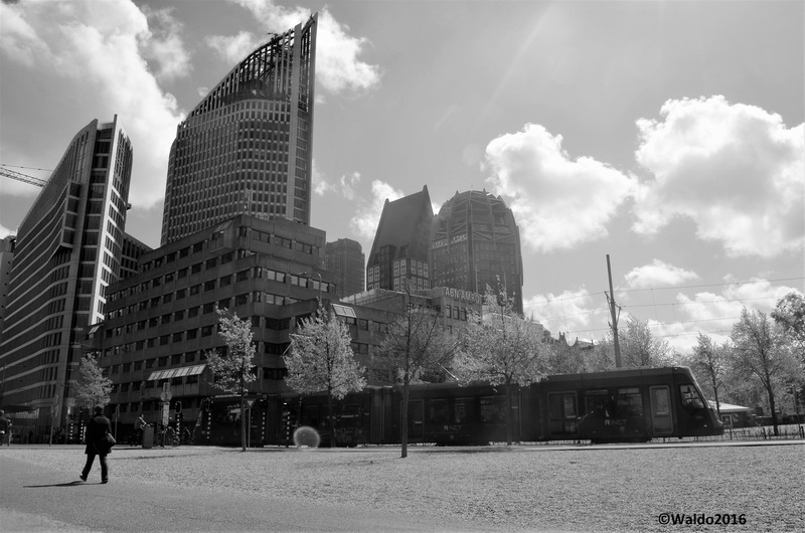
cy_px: 266
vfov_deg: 47.7
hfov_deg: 67.5
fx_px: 603
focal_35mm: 27
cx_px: 402
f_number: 11
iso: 200
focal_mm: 18
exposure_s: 1/500
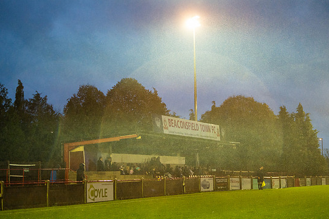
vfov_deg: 18.2
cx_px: 169
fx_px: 685
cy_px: 109
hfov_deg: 27.0
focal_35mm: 75
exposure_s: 1/1000
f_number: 2.8
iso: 5000
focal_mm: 70
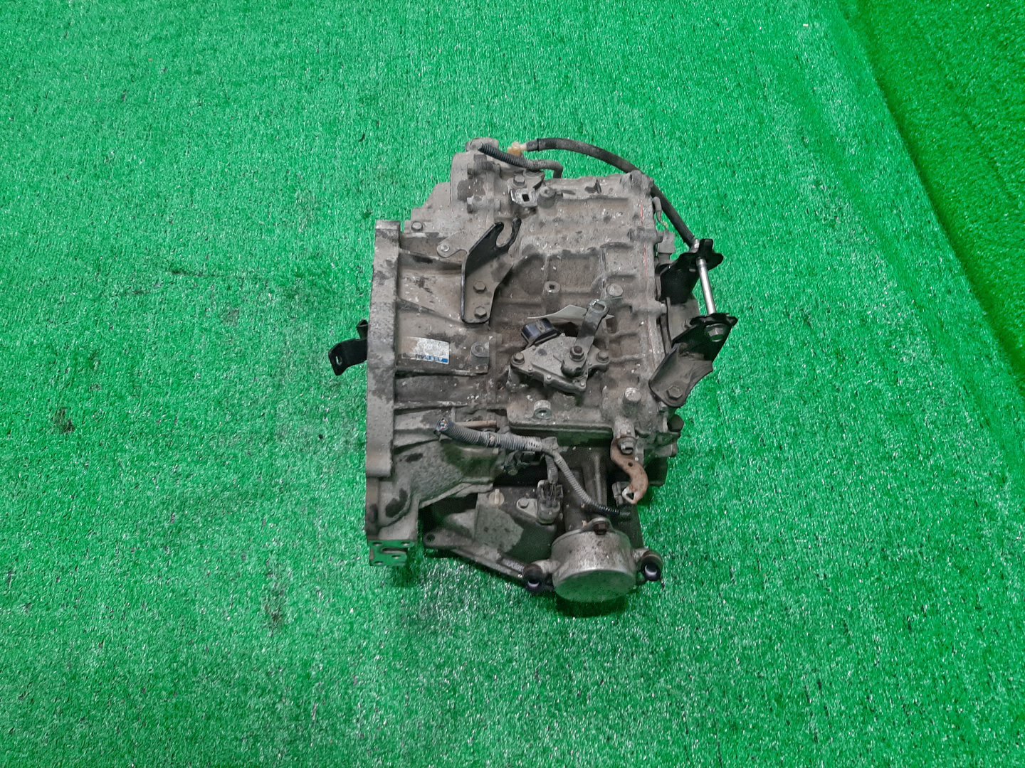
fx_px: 770
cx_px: 512
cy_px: 384
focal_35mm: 26
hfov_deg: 67.3
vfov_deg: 53.1
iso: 115
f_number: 1.7
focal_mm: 3.93
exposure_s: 1/50
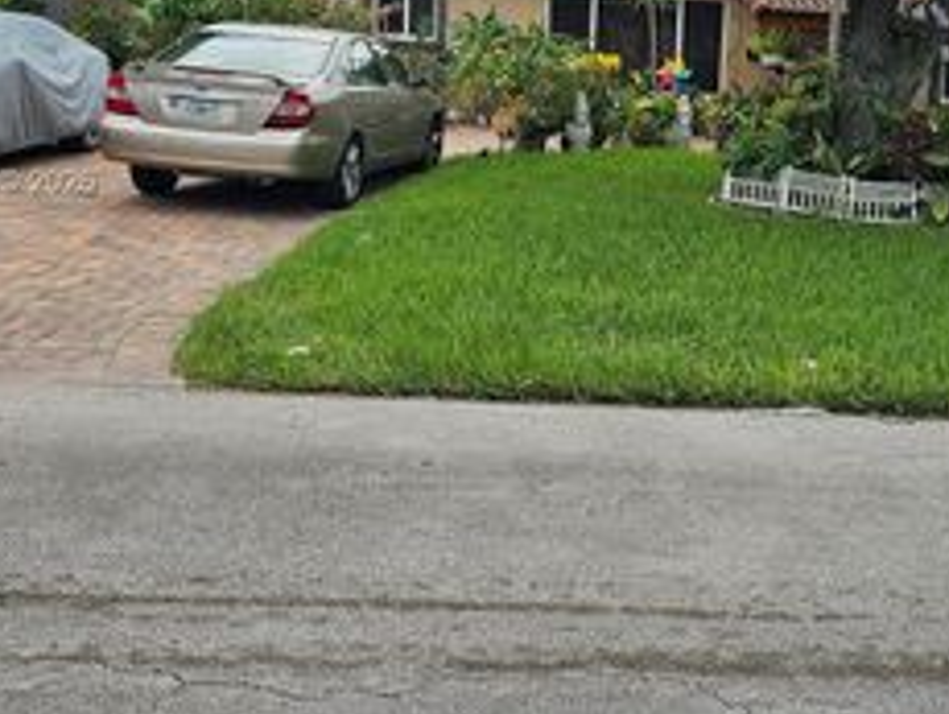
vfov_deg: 28.7
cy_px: 184
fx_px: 1372
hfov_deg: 37.1
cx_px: 726
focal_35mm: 50
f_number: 1.7
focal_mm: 6.3
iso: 10
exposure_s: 1/276
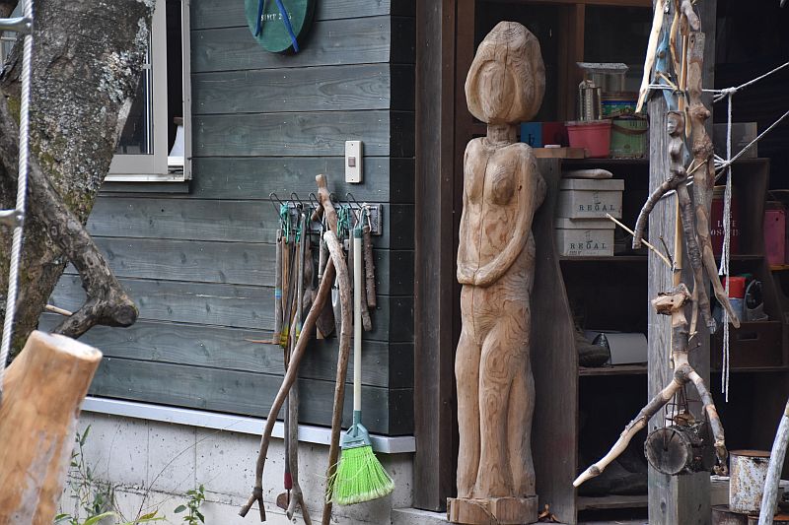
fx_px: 2629
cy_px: 262
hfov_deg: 17.1
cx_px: 394
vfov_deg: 11.4
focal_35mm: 120
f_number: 5.3
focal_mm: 80
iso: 1250
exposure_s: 1/250
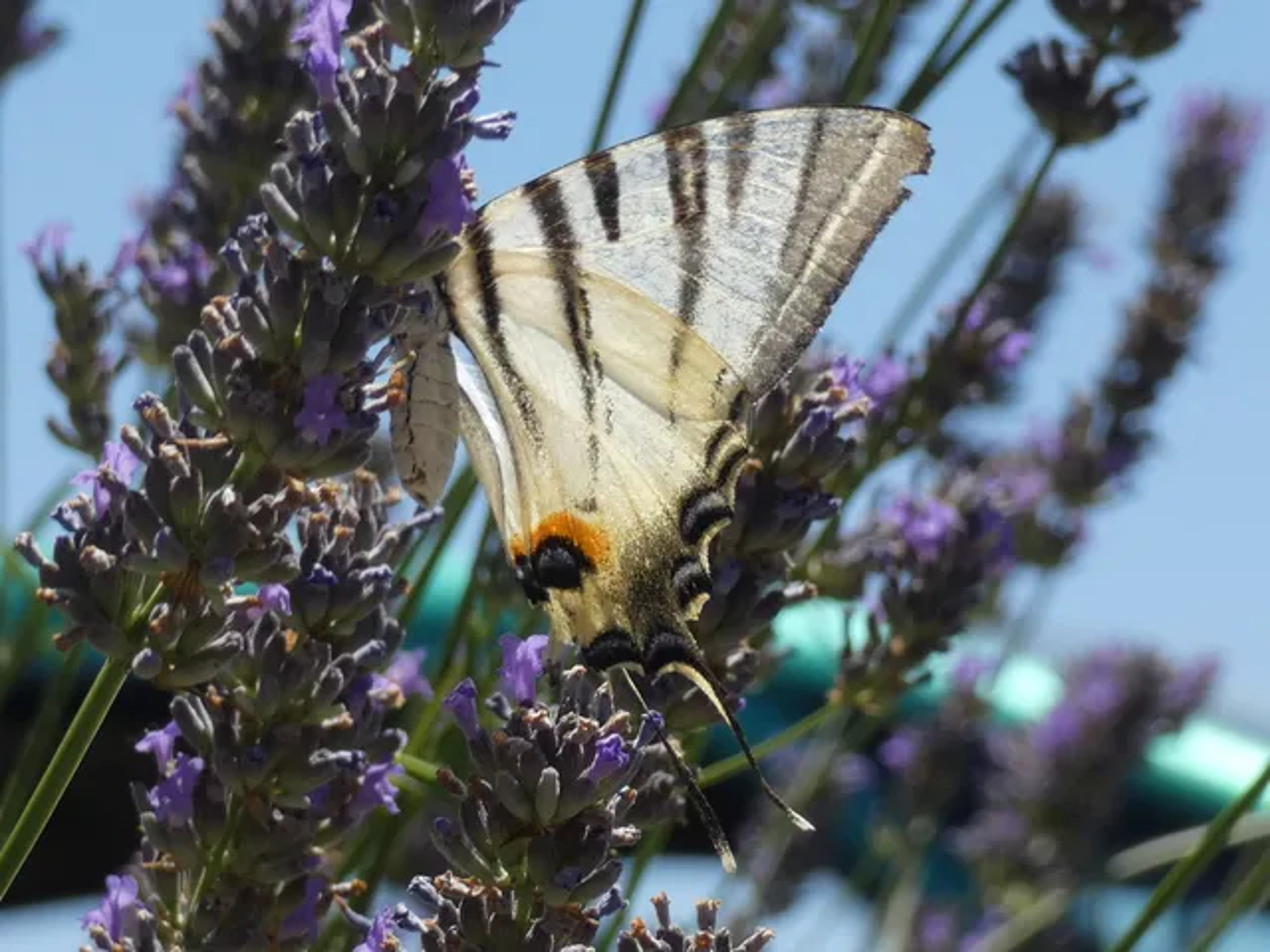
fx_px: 4953
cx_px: 635
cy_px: 476
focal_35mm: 135
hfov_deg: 14.6
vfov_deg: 11.0
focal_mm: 24.2
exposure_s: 1/400
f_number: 5.3
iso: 80
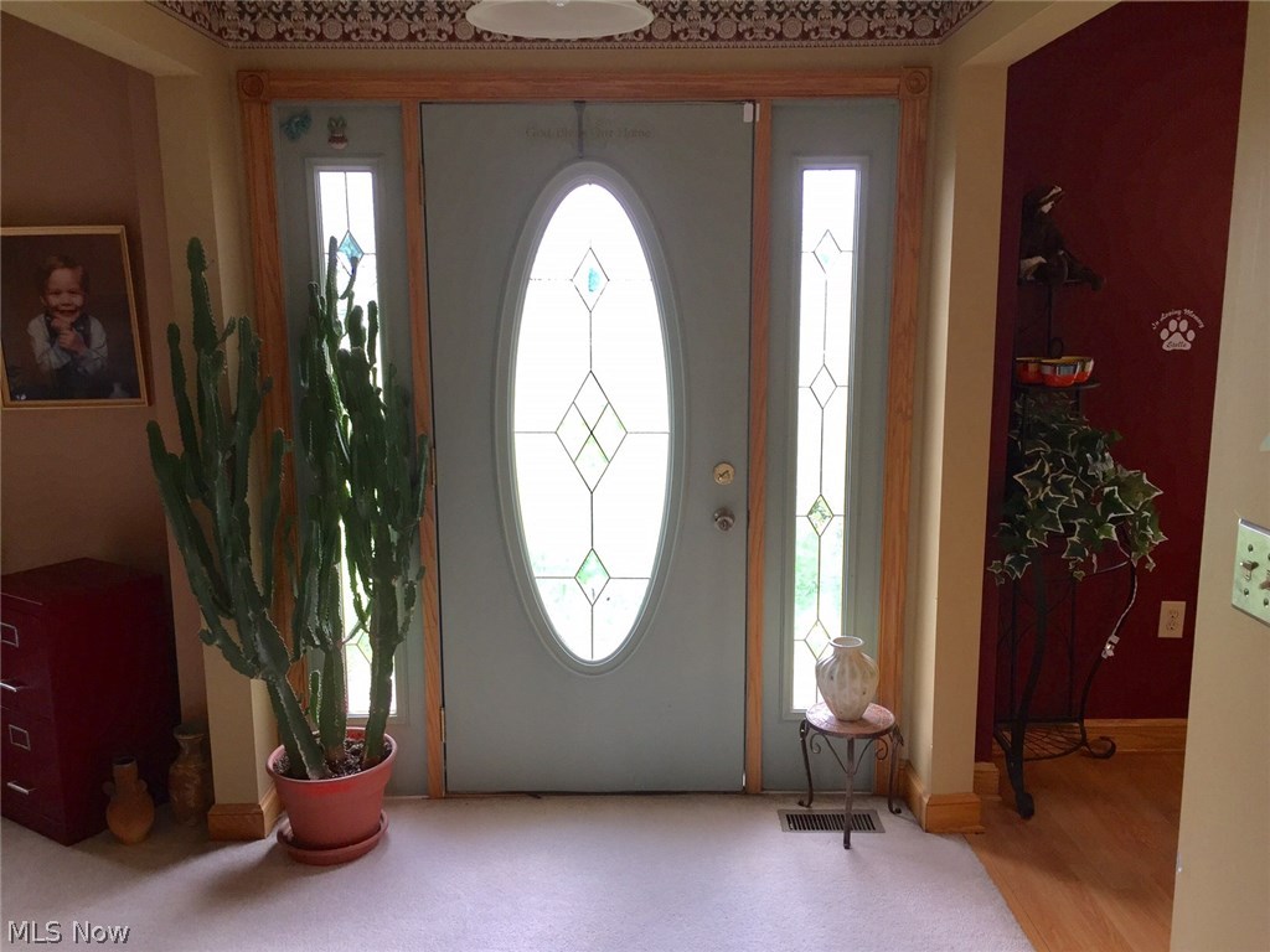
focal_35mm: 29
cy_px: 476
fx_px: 1064
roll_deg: +0.2
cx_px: 635
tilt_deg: -8.0
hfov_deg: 61.7
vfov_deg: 48.2
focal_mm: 4.15
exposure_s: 1/40
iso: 32
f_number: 2.2
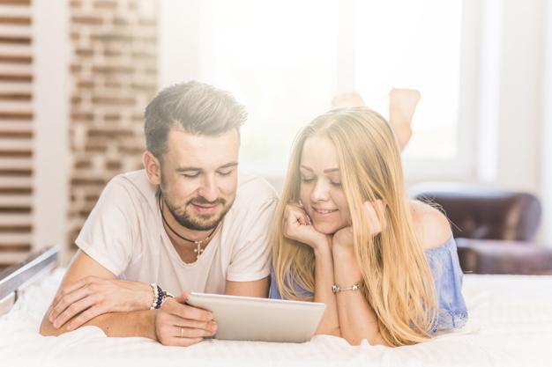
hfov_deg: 23.9
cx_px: 276
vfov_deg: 16.1
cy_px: 184
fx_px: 1303
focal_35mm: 85
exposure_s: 1/80
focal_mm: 85
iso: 400
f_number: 2.5
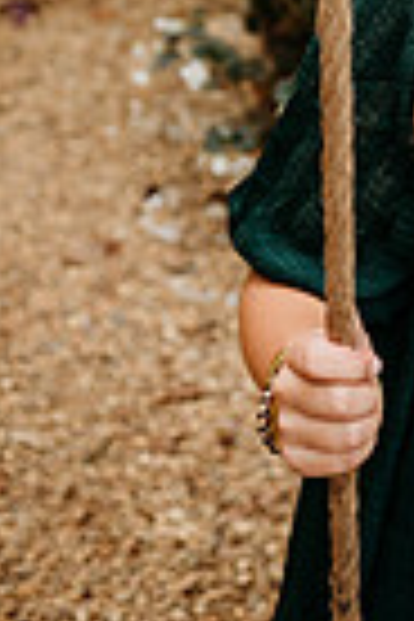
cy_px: -50
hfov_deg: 16.5
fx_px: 1345
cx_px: 549
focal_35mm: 78
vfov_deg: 24.4
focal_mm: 24
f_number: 2.2
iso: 400
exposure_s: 1/320
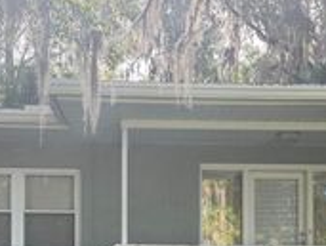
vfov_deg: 20.1
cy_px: 277
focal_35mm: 70
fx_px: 661
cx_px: 191
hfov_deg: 27.7
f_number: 1.78
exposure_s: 1/524
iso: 100
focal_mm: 6.76
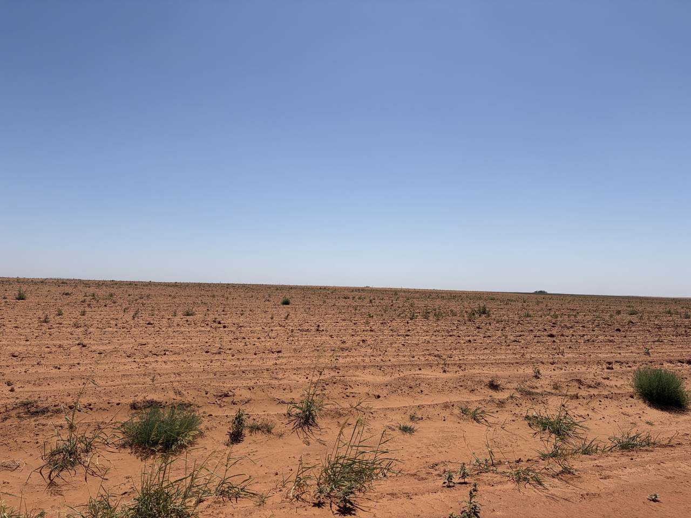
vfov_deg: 53.1
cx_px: 346
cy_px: 259
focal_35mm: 26
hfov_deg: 67.3
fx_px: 519
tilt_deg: +4.1
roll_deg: -1.7
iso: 50
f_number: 1.6
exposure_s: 1/7813
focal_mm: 5.96
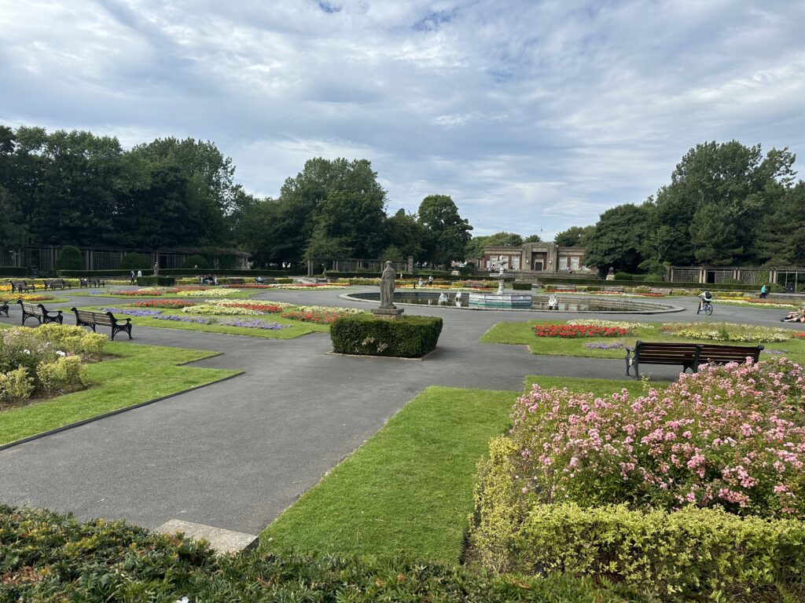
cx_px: 402
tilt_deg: -3.6
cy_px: 302
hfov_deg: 71.6
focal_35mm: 24
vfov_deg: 56.8
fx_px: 558
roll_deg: -1.8
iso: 80
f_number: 1.78
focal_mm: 6.86
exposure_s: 1/4184
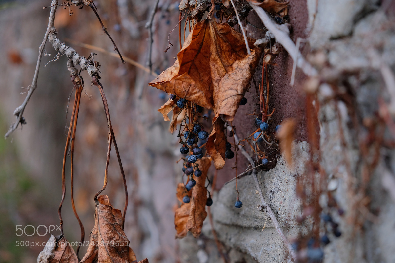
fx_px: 801
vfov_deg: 18.7
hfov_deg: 27.7
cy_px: 132
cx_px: 198
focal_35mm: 73
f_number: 4
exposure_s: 1/60
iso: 800
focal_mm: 48.4
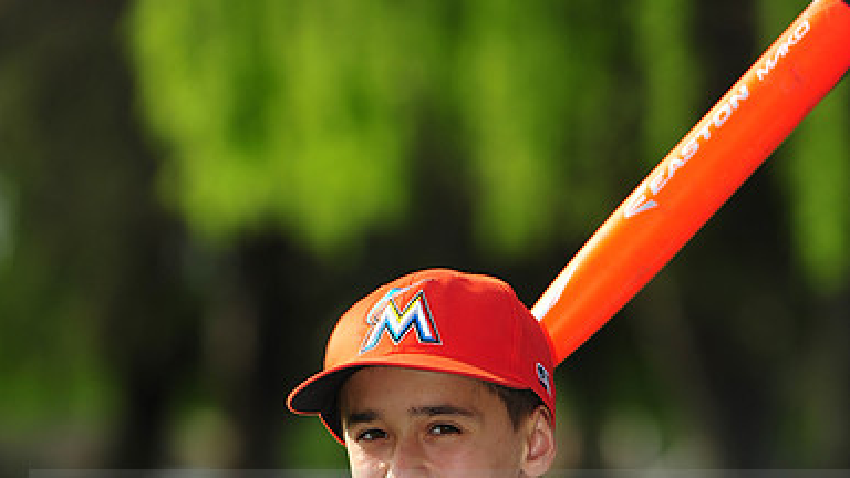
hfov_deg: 7.8
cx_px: 425
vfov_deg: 4.4
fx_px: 6243
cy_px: 500
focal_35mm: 277
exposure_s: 1/1250
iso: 200
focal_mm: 175
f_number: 4.5
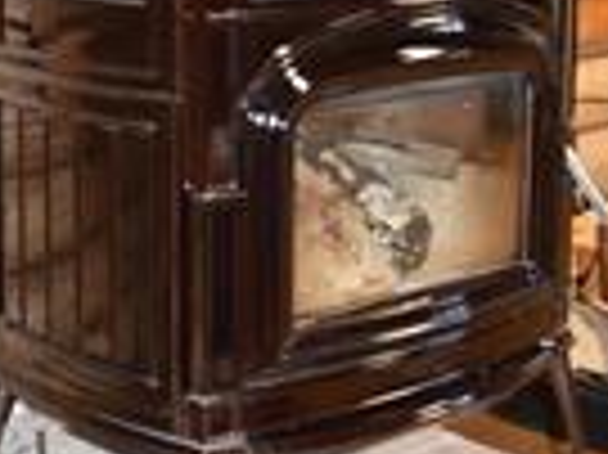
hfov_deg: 20.2
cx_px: 200
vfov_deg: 15.0
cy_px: 36
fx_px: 1702
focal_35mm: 97
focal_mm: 34
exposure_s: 1/60
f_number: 4
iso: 1100
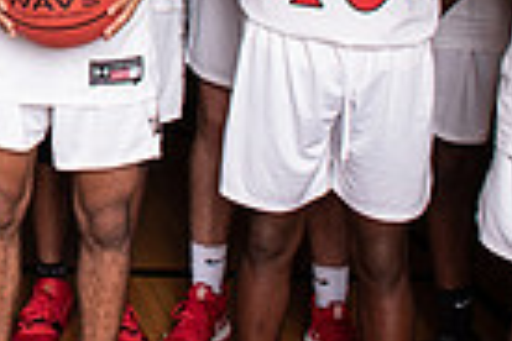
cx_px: -230
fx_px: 1436
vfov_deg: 12.7
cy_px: -217
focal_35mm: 101
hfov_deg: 18.2
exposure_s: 1/200
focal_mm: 24
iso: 320
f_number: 14
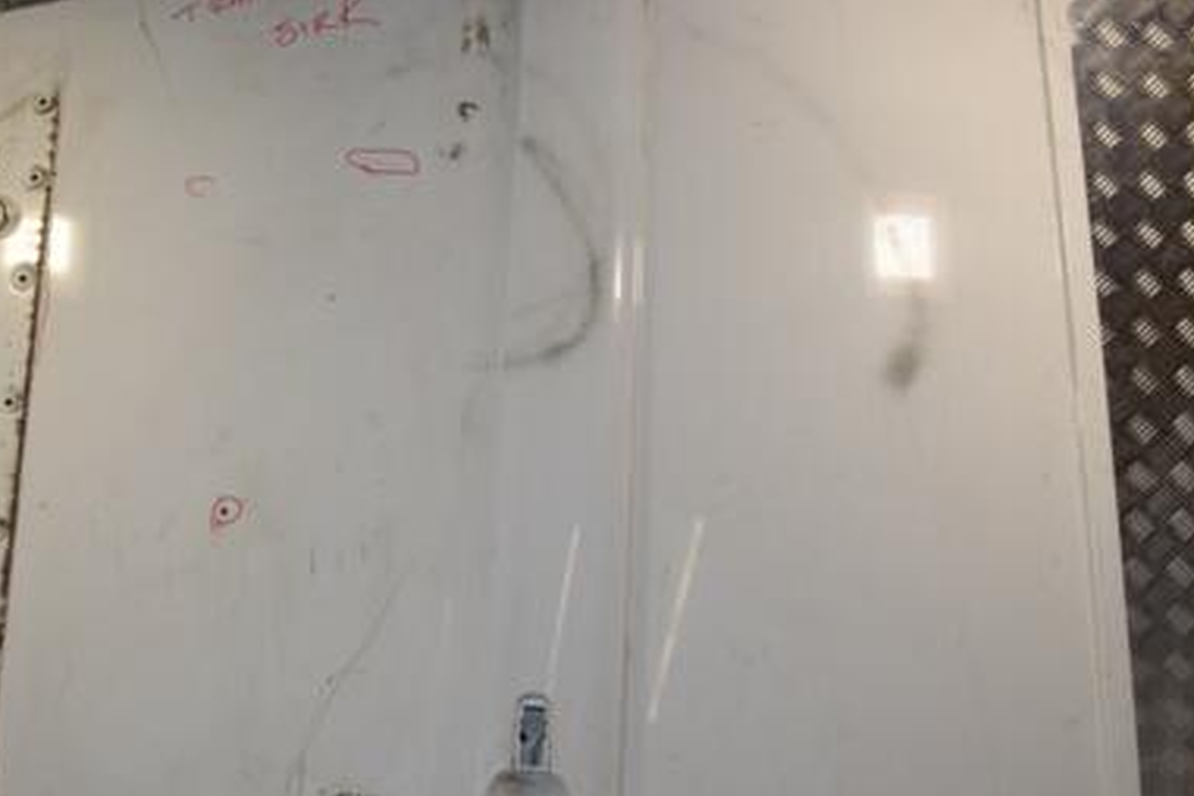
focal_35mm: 52
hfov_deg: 38.1
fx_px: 1725
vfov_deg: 25.9
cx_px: 523
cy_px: 473
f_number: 18
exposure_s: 1/200
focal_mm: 22
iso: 800
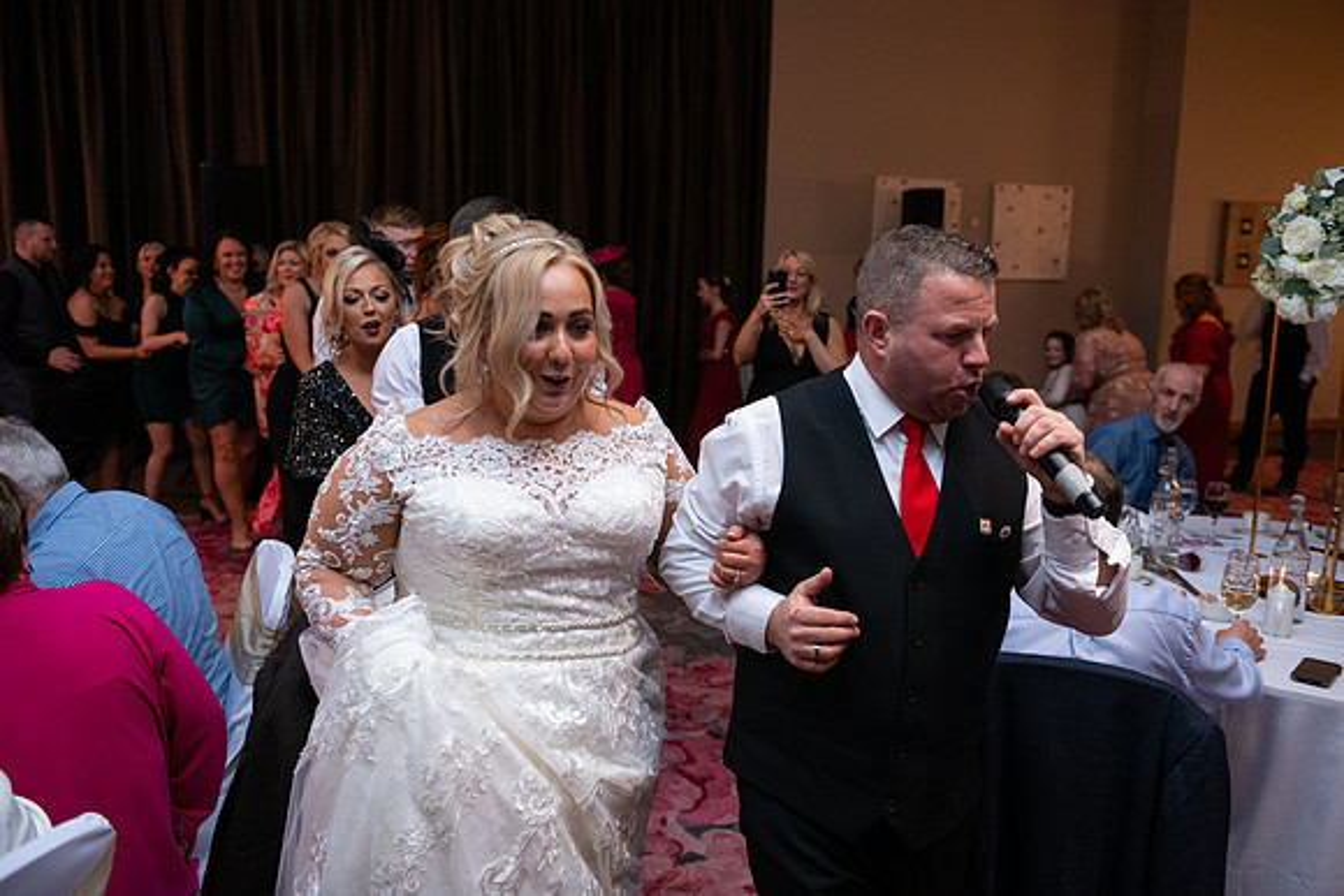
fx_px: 1158
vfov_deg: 42.3
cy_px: 448
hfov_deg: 60.3
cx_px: 672
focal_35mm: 31
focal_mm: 31
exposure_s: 1/160
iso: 1250
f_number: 3.5
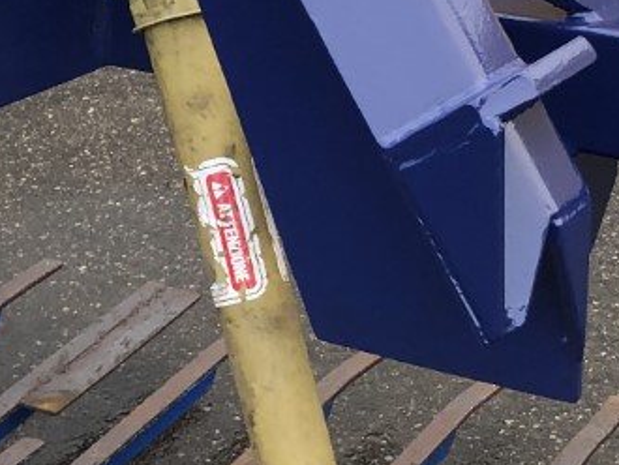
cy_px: 193
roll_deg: +4.1
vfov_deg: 12.2
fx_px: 2183
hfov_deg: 16.1
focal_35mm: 122
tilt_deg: -25.4
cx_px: 341
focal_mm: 4
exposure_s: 1/40
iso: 25
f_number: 1.8
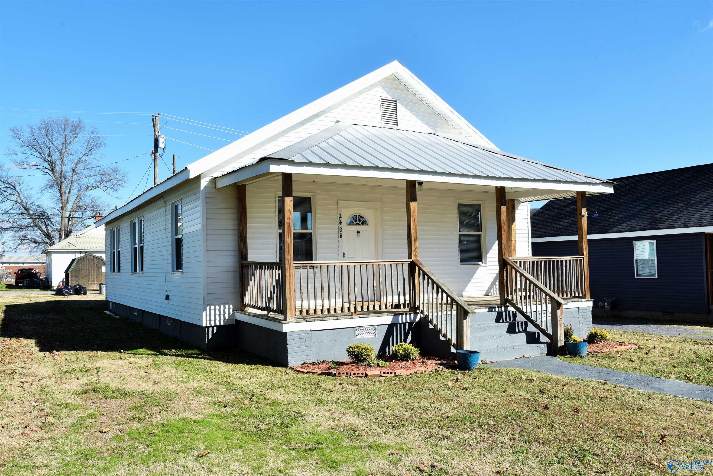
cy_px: 238
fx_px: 594
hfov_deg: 61.9
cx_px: 356
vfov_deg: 43.6
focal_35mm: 30
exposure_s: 1/160
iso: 200
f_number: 11
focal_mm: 30
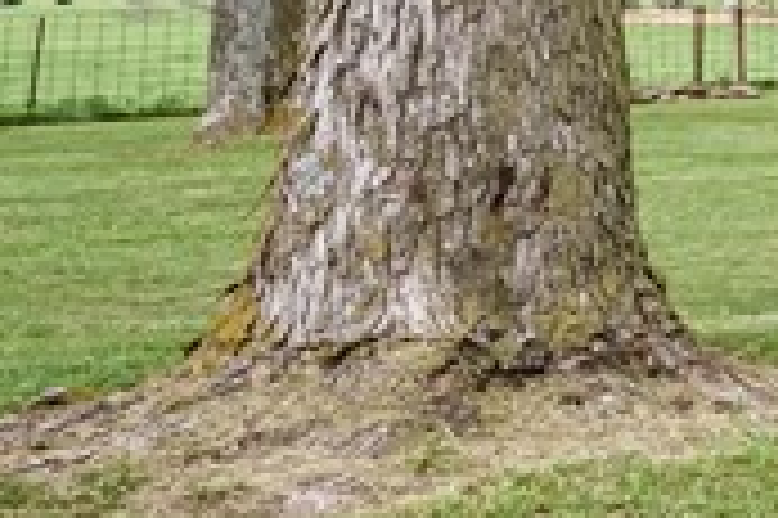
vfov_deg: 15.1
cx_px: 2269
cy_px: -74
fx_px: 1900
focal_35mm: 88
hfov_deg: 11.9
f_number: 8
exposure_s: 1/3200
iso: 200
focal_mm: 14
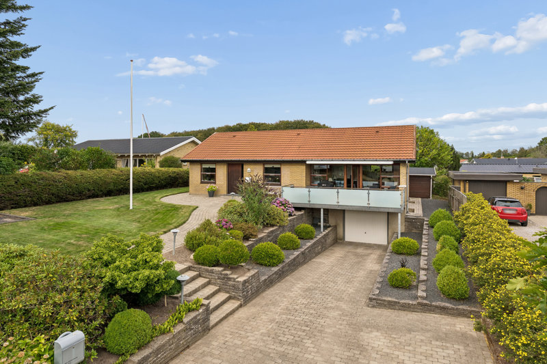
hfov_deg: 78.6
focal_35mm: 22
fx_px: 334
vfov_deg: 57.2
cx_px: 274
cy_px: 182
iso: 200
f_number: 8
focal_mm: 22
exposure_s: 1/250
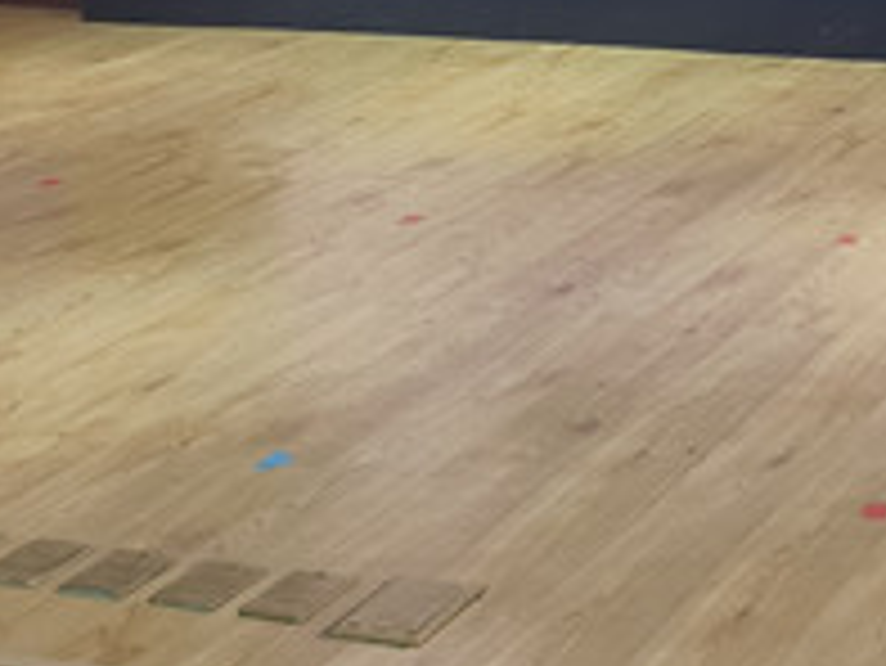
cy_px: -315
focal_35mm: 70
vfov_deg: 18.7
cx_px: 1336
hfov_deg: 22.6
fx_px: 1793
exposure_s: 1/100
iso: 268
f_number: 1.75
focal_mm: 5.5
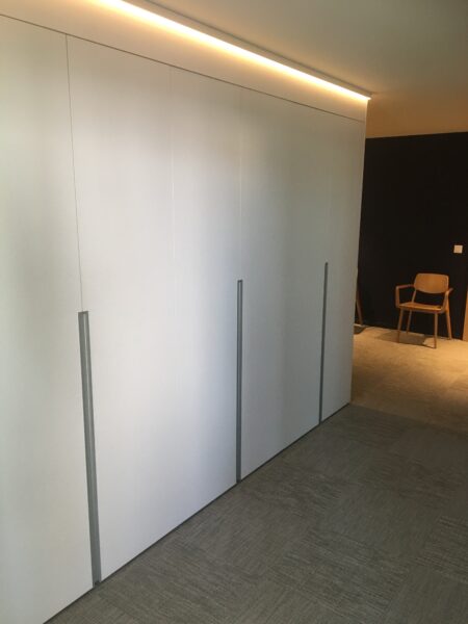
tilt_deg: -11.4
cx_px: 234
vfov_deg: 61.7
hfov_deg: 48.2
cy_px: 312
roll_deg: -1.0
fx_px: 523
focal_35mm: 29
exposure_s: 1/33
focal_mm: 4.15
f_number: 2.2
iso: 125
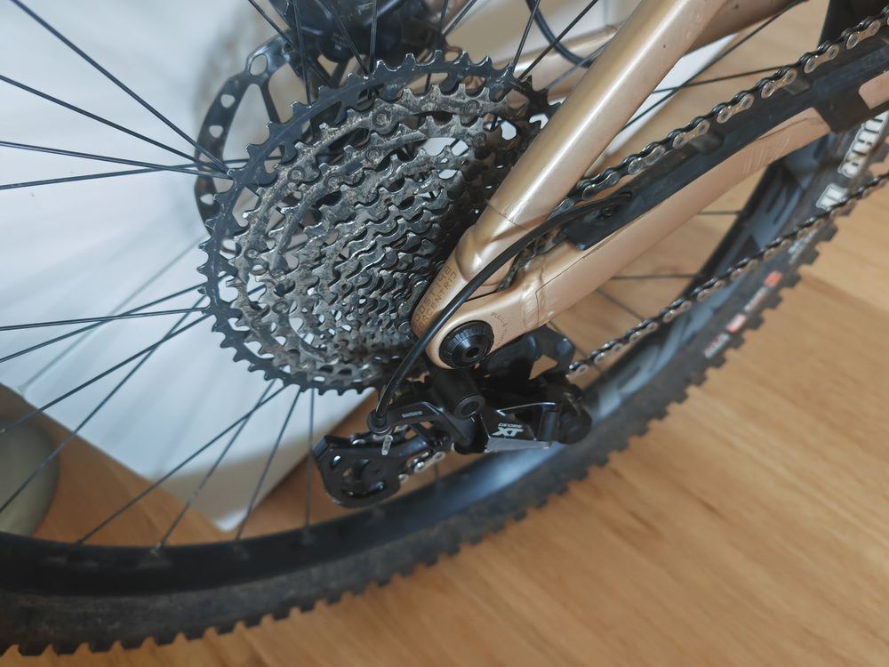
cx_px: 444
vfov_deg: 51.4
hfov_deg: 65.3
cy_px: 334
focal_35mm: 27
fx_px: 693
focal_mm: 7.62
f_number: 1.6
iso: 640
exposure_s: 1/50
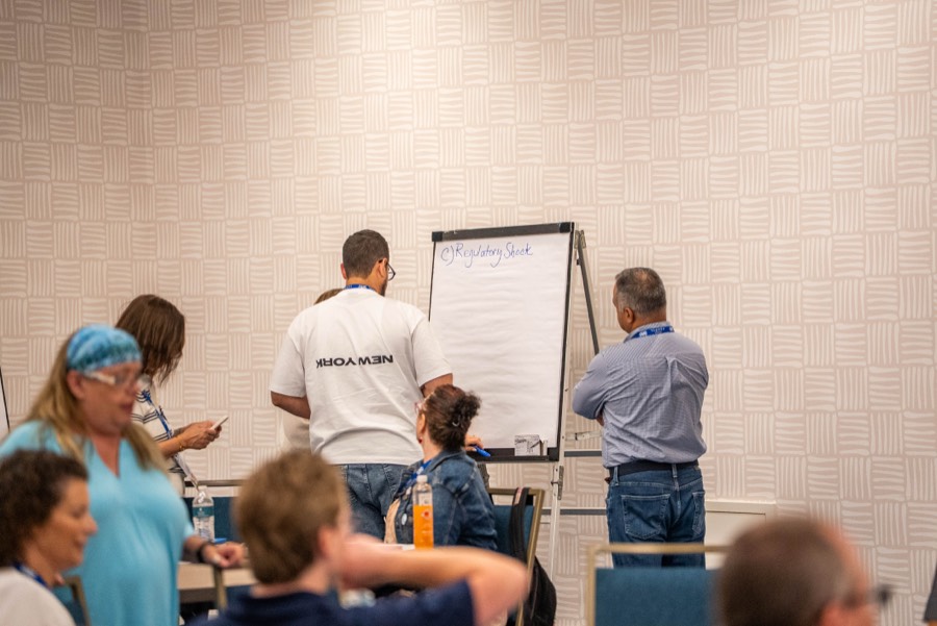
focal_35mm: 150
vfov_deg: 9.2
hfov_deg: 13.7
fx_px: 3906
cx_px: 468
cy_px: 313
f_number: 2.8
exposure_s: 1/250
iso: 2500
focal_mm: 150
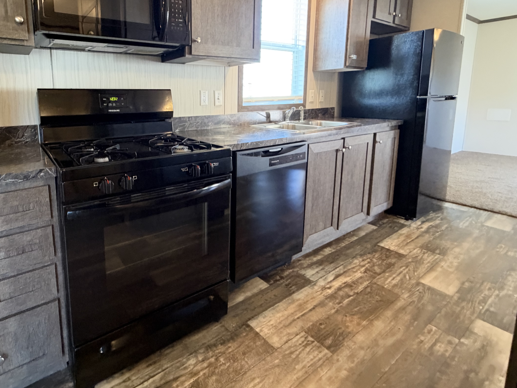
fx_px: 284
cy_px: 137
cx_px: 188
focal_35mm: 19
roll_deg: +0.8
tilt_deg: -8.7
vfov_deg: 67.2
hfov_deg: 82.8
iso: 640
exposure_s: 1/60
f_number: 2.2
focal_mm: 2.22
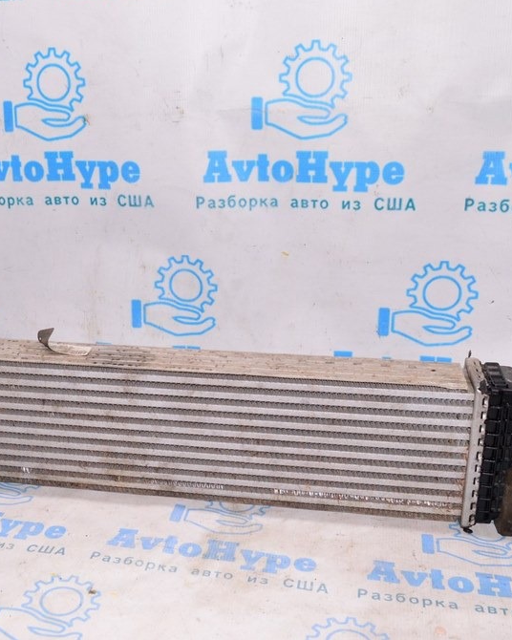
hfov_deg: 34.5
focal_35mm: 43
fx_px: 814
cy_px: 317
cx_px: 159
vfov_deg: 42.9
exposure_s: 1/125
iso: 1600
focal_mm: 20
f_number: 8
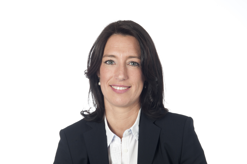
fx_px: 720
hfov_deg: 19.5
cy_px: 82
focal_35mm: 105
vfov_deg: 13.0
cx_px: 124
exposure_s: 1/125
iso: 200
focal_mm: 105
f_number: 18
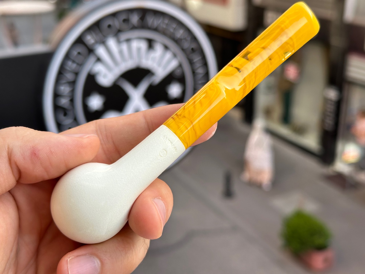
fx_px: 506
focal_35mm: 48
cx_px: 182
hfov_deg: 39.7
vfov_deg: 30.3
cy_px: 137
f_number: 1.78
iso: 64
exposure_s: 1/590
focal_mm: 6.86
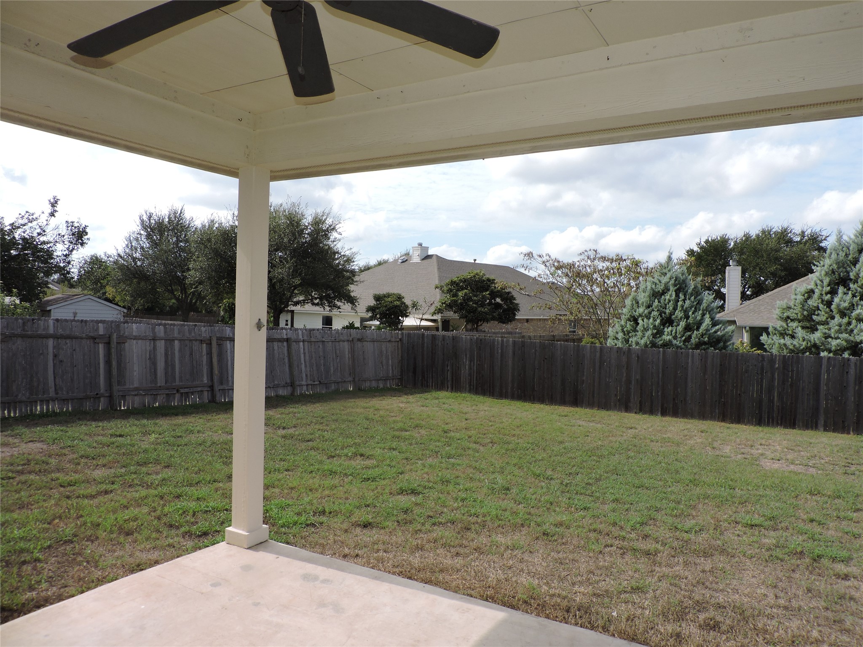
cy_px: 324
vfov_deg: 56.8
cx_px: 432
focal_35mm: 24
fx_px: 598
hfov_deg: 71.6
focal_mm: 4.3
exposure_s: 1/1250
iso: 100
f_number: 3
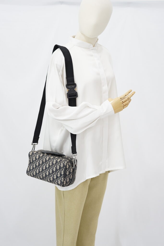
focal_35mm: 50
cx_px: 82
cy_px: 123
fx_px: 342
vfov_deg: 39.6
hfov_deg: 27.0
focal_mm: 50
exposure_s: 1/8
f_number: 6.3
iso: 640
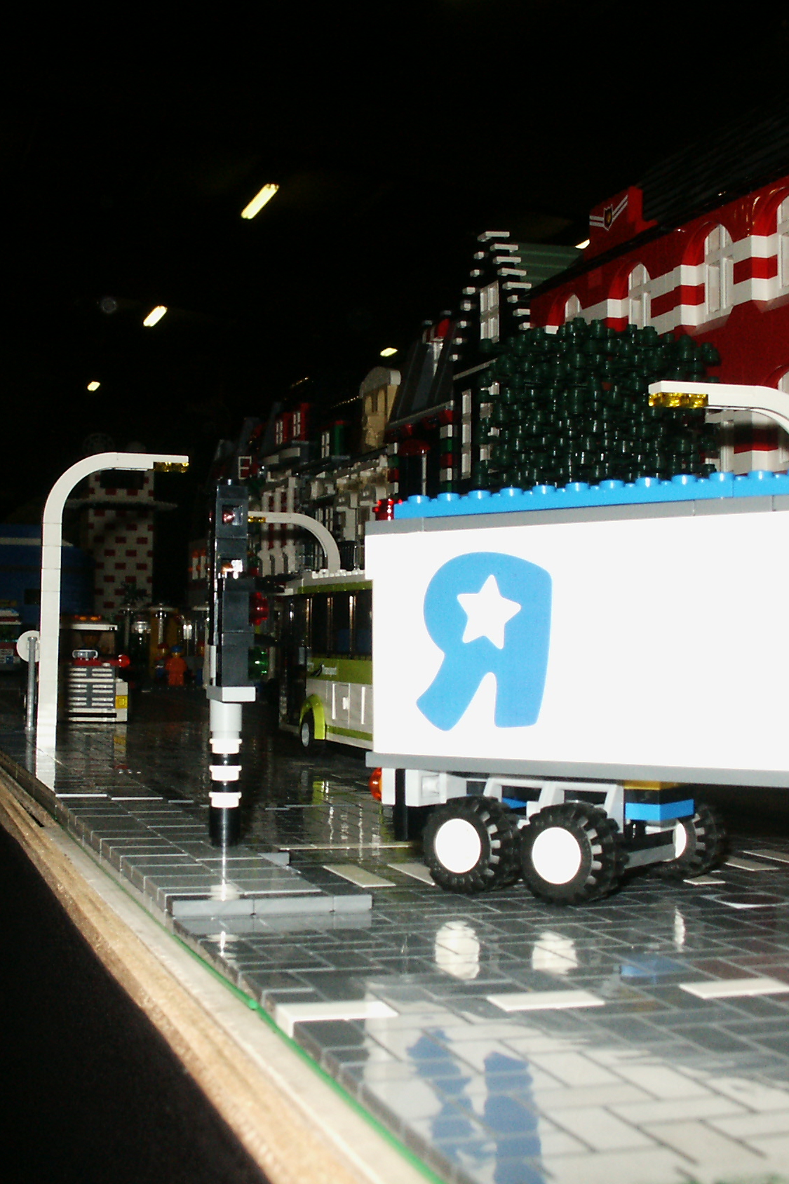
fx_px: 1611
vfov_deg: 40.3
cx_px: 308
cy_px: 597
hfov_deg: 27.4
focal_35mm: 49
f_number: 6.7
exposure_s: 1/45
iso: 200
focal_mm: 7.18
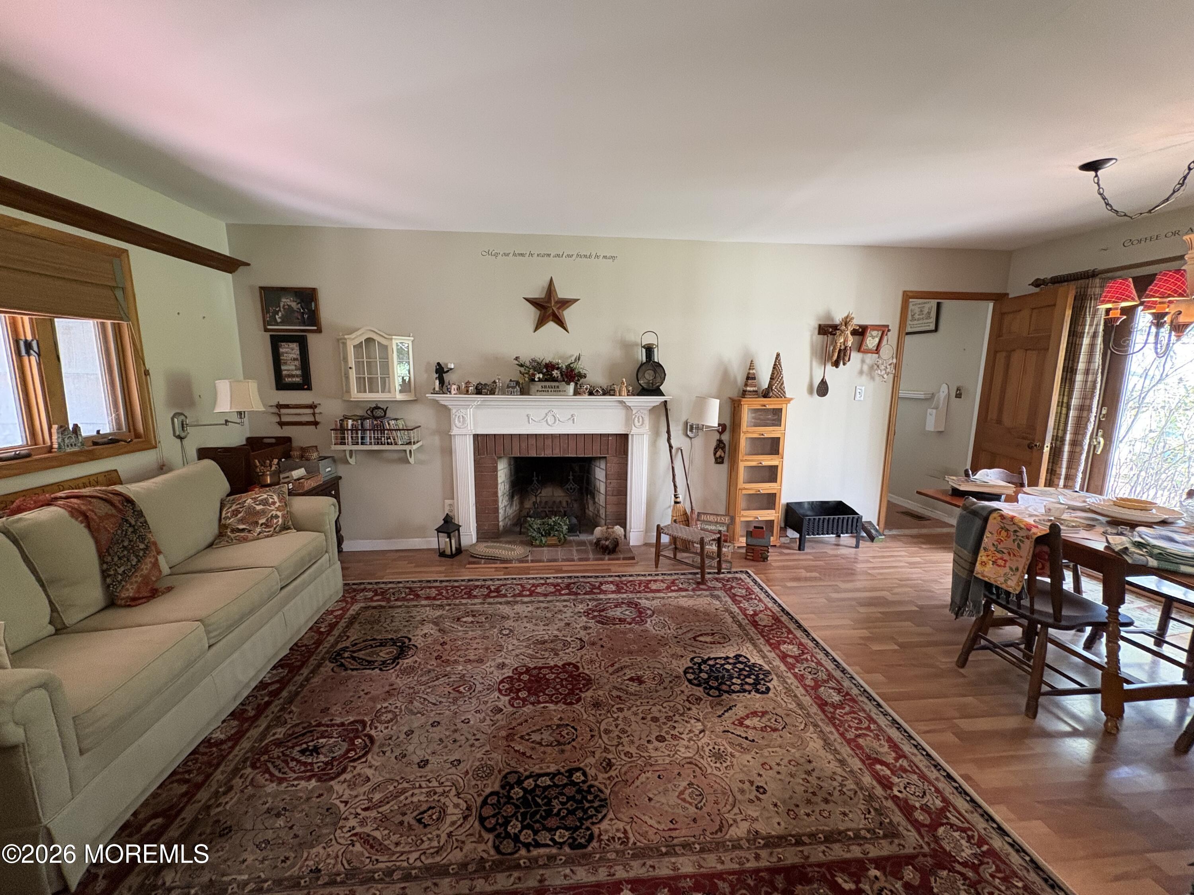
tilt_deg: -11.3
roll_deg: -0.3
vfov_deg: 85.7
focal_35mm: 14
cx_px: 597
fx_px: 483
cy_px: 448
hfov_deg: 102.1
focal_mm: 2.22
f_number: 2.2
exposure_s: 1/60
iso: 320
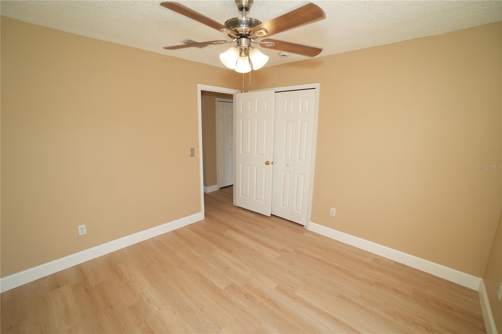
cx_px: 251
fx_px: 209
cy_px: 167
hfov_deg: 100.4
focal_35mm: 15
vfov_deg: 77.3
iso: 320
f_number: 4
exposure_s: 1/160
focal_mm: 10
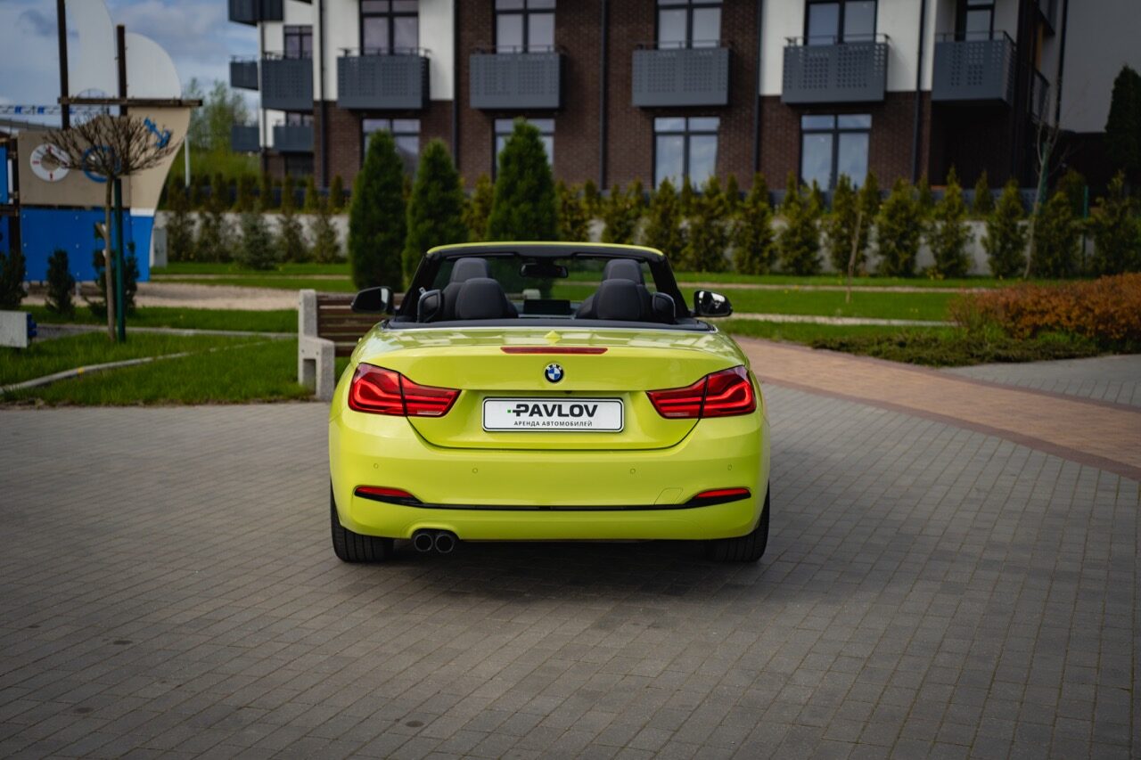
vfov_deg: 25.1
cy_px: 380
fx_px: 1711
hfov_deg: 36.9
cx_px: 570
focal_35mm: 54
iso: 100
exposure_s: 1/800
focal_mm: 54
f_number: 3.2
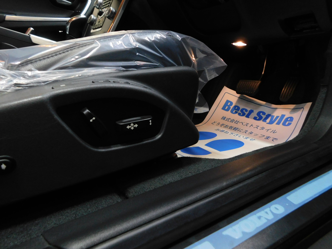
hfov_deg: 73.9
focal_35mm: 23
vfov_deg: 58.9
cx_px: 166
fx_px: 221
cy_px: 124
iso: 400
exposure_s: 1/20
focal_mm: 4
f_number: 3
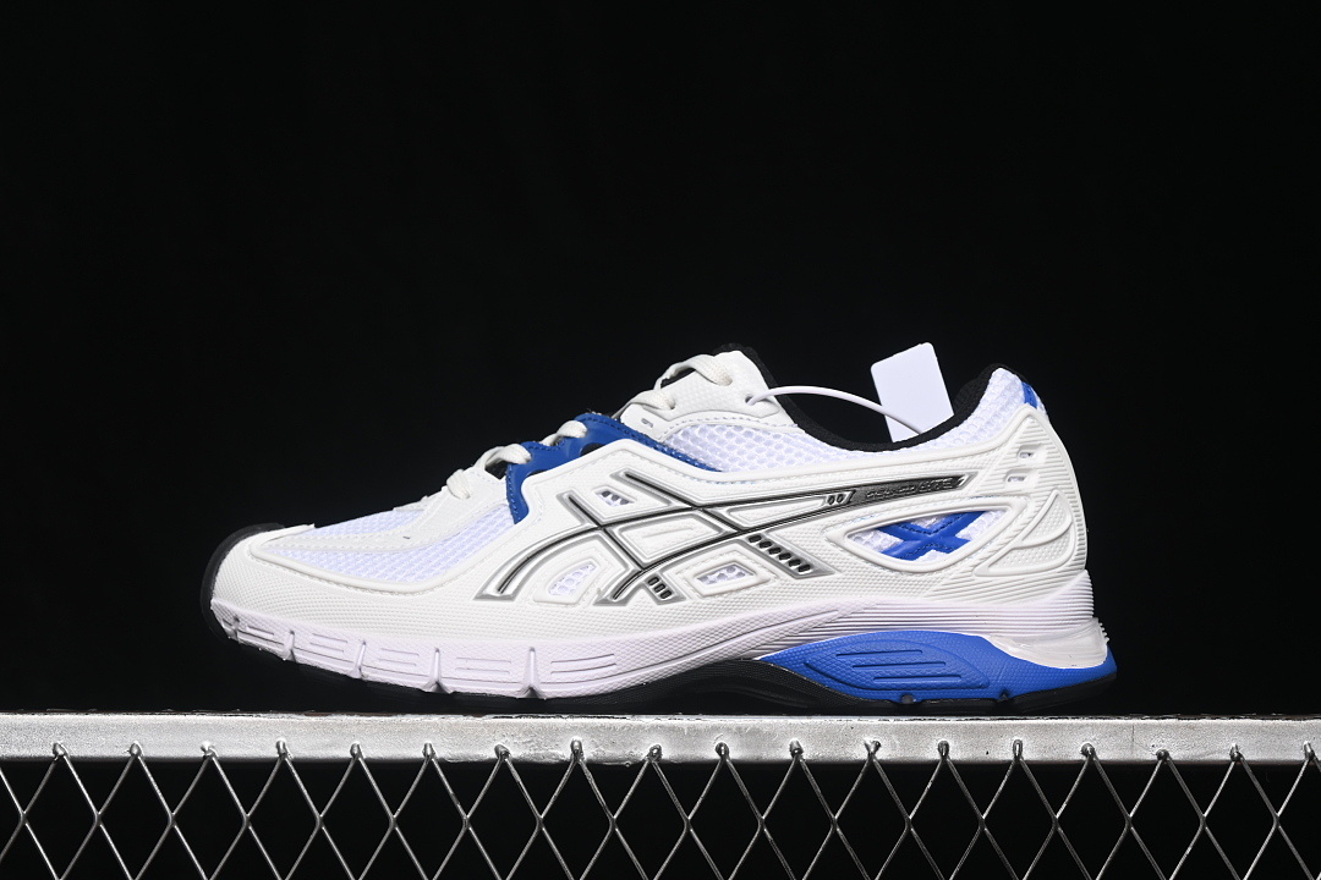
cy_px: 440
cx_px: 660
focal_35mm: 75
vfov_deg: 18.2
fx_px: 2752
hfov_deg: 27.0
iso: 160
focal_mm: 50
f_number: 6.3
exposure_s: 1/60
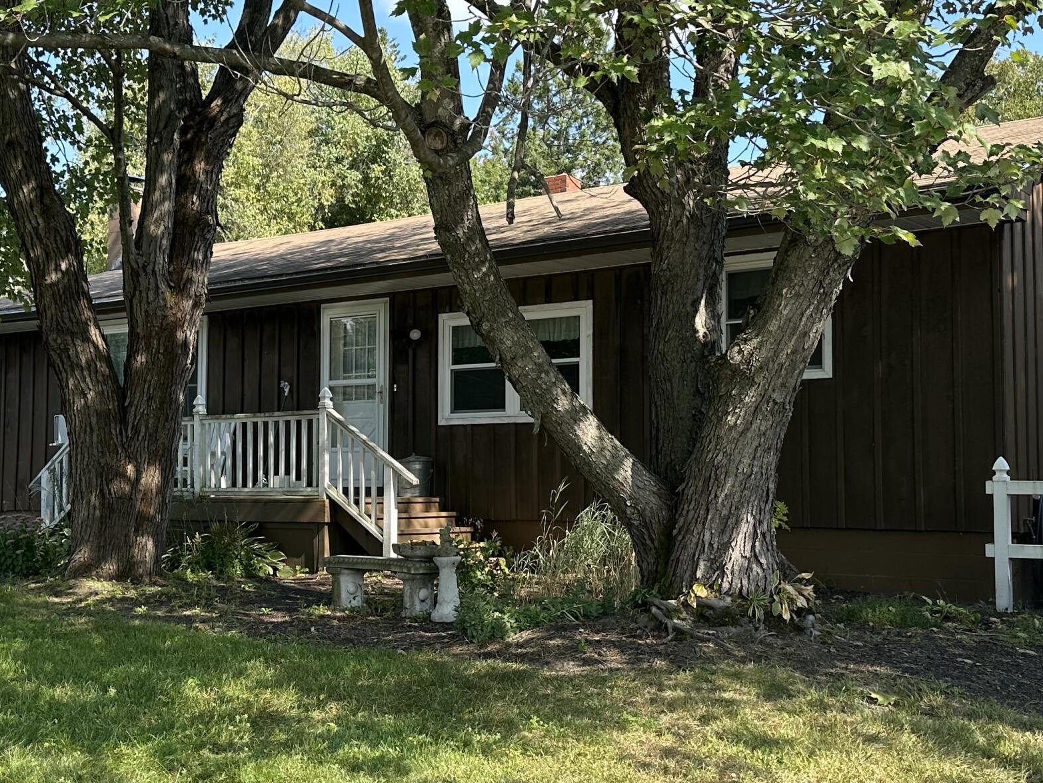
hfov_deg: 41.1
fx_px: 1386
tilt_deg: +2.3
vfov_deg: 31.5
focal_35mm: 46
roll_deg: -0.8
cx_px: 423
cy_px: 395
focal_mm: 6.86
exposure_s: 1/1157
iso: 80
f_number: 1.78
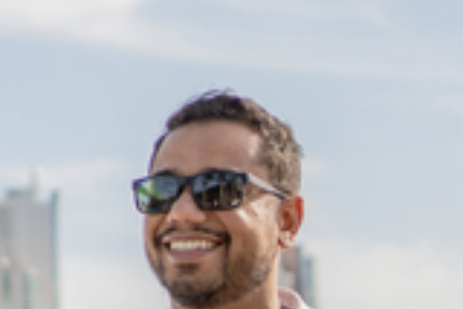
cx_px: -347
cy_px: 300
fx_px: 2253
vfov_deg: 7.8
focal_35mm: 175
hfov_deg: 11.0
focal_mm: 35
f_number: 2.2
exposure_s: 1/5000
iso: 250
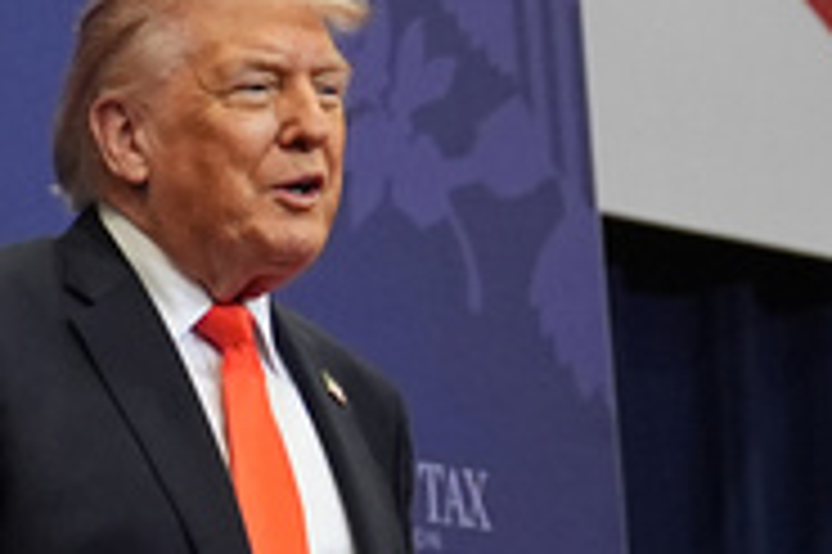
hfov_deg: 8.1
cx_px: -841
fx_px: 5611
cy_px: 410
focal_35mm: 243
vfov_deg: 5.6
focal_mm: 44
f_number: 2.8
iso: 2000
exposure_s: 1/800
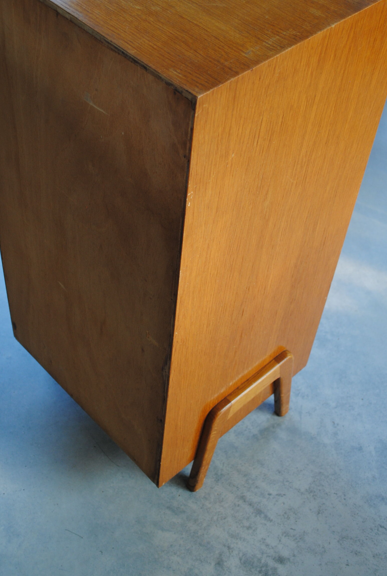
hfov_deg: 27.6
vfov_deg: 40.2
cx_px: 171
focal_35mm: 49
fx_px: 786
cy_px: 254
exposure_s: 1/30
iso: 250
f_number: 4.2
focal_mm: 26
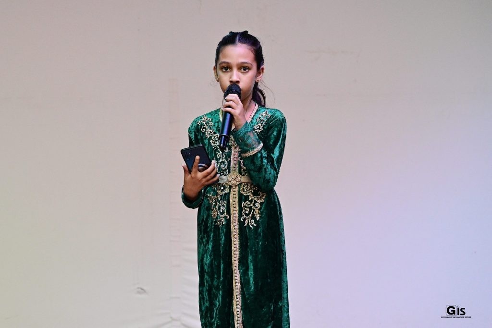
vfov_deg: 11.4
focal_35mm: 120
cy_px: 164
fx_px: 1640
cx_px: 246
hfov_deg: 17.1
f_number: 5.6
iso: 3200
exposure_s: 1/200
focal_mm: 120
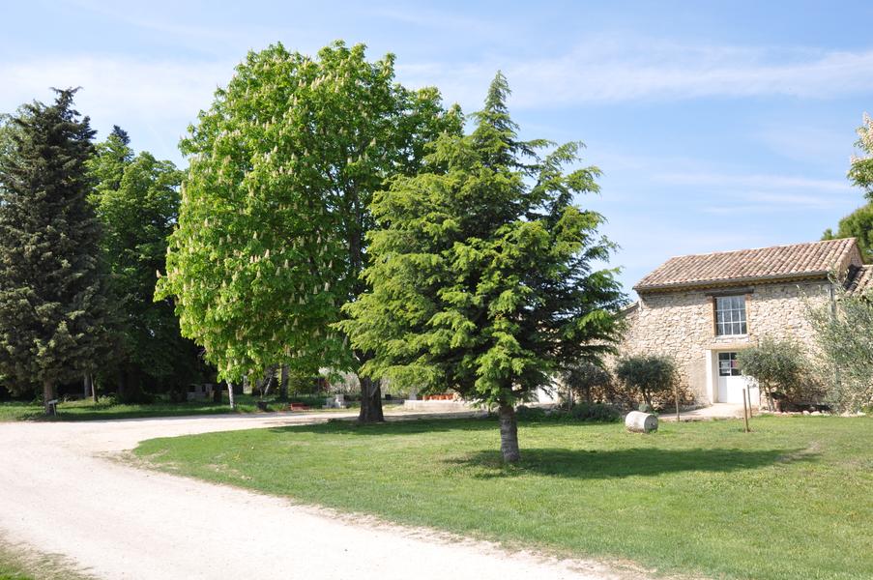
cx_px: 436
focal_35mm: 32
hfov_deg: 59.5
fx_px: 763
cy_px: 290
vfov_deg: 41.6
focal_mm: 21
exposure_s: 1/200
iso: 200
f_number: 10
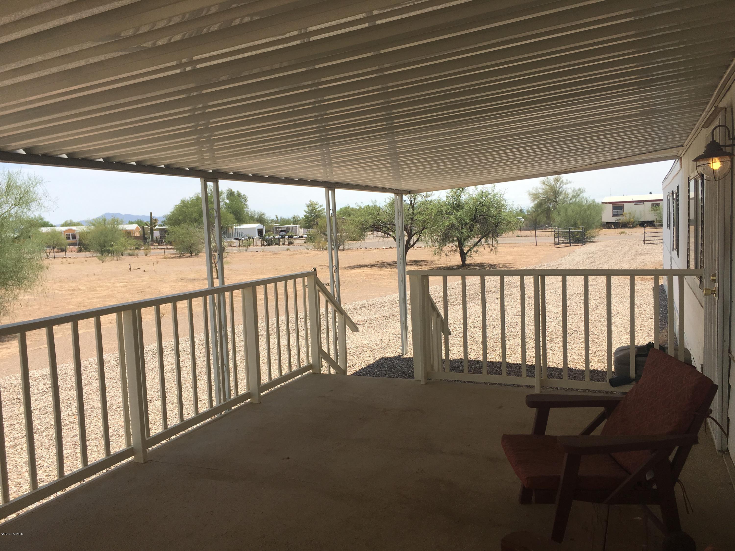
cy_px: 276
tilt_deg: -4.3
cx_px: 368
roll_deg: +1.7
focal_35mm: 29
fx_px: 616
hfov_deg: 61.7
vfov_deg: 48.2
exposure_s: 1/1637
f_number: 2.2
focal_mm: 4.15
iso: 25
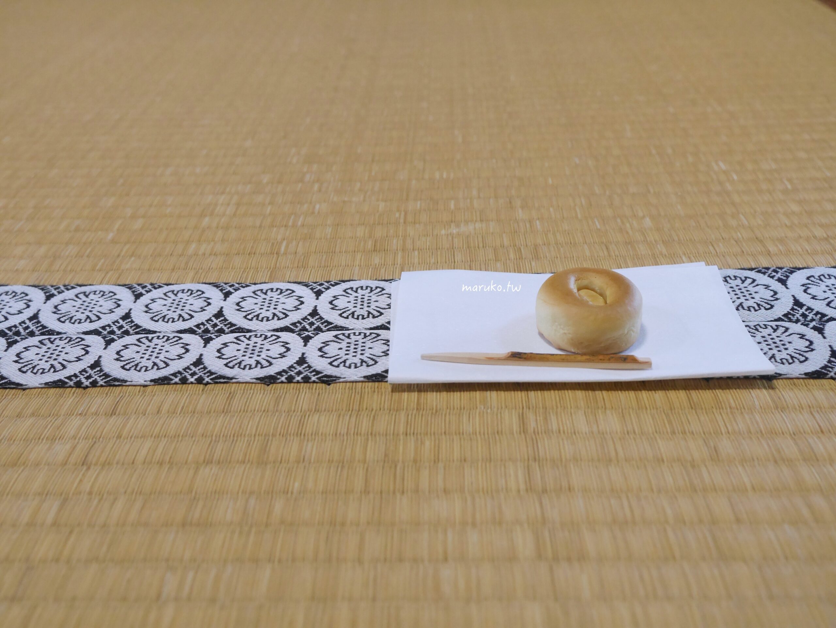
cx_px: 418
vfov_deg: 41.8
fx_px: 821
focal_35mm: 34
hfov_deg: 53.9
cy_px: 314
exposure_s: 1/60
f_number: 4
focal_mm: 17
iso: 1600
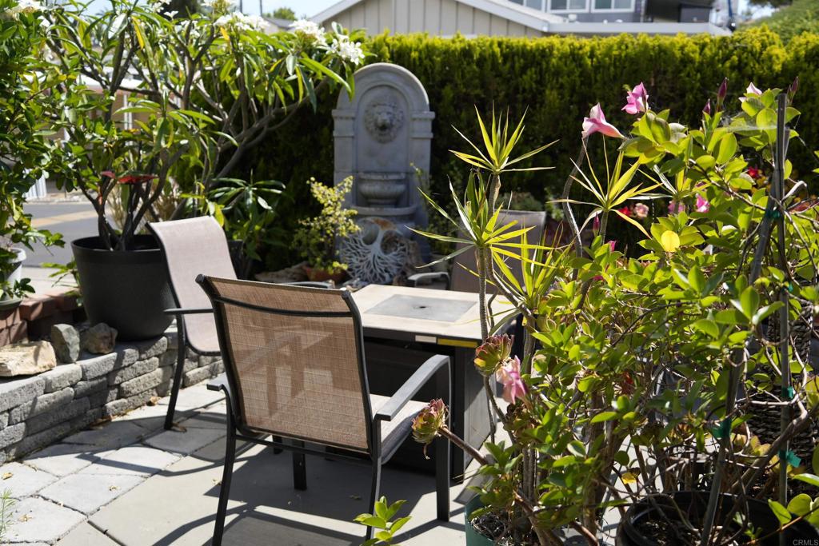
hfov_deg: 54.4
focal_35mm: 35
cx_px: 410
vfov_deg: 37.9
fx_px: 796
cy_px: 273
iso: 100
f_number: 5
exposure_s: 1/320
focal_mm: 35
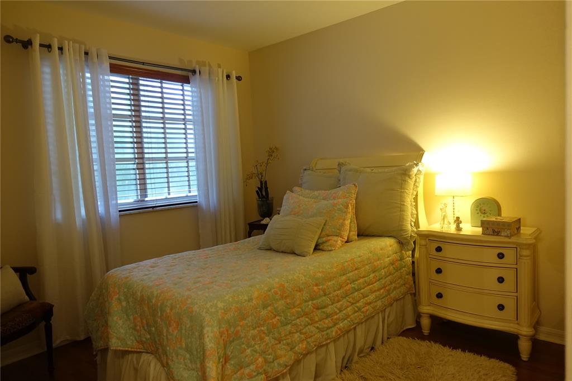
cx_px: 286
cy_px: 190
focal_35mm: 24
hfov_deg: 73.8
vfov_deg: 53.1
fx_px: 381
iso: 400
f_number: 1.8
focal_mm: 8.8
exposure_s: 1/30
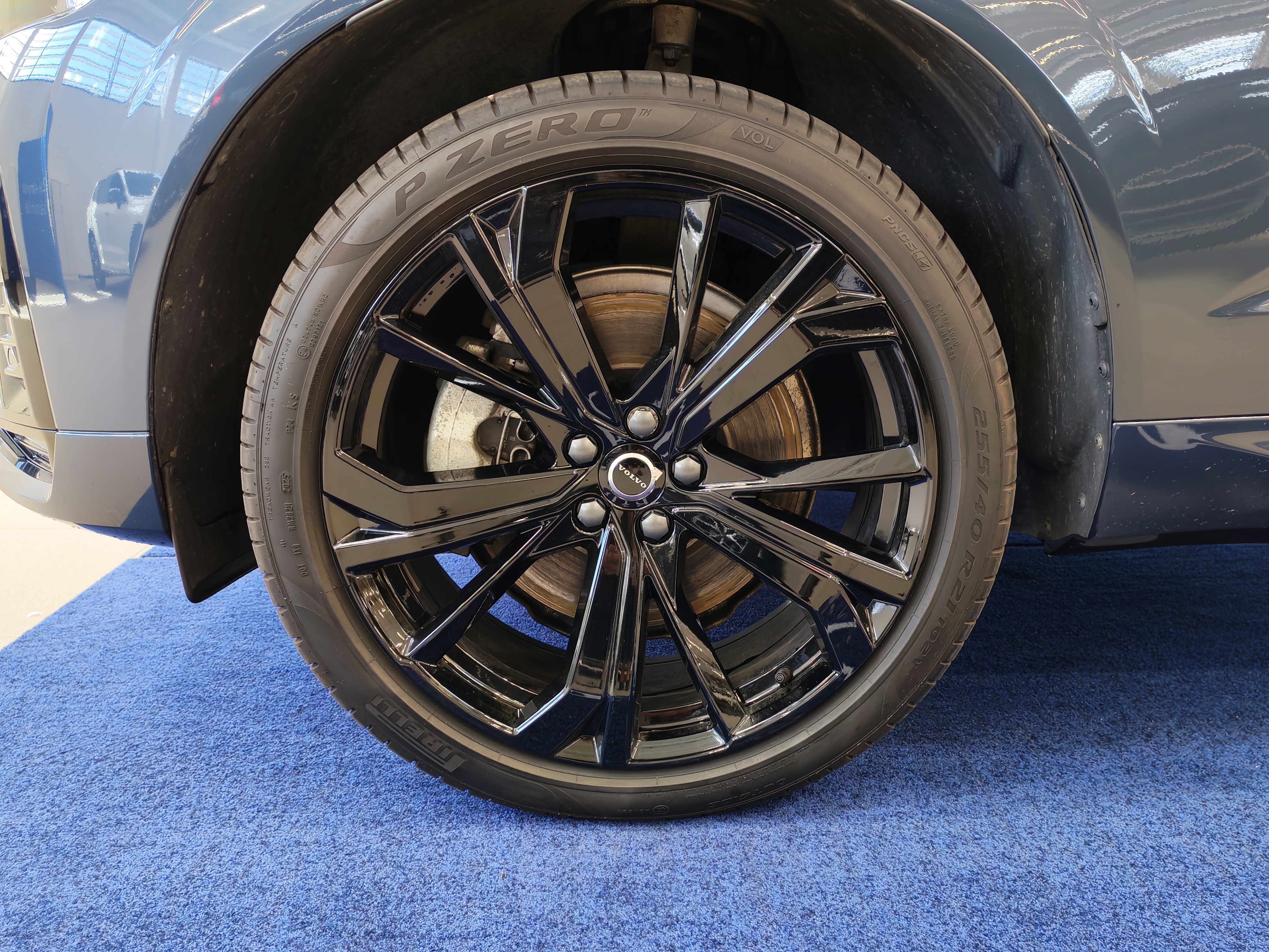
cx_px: 634
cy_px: 476
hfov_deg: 54.0
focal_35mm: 34
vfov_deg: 41.8
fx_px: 1246
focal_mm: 6.12
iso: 640
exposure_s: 1/100
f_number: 1.9
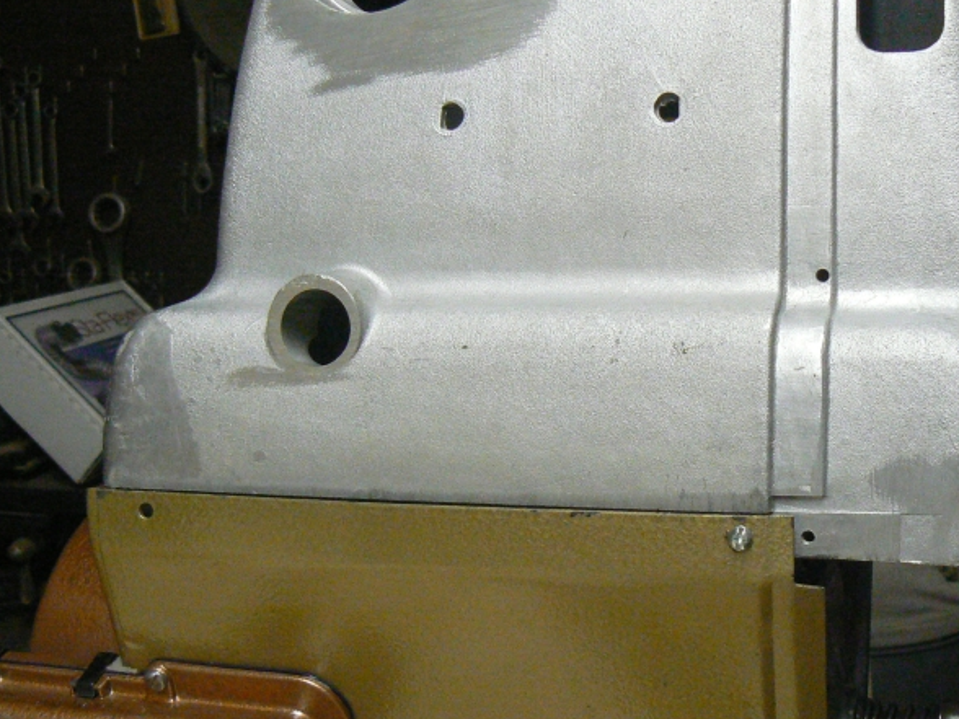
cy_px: 355
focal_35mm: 49
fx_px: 1357
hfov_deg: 38.8
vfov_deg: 29.7
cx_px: 572
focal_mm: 6
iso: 400
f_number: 2.8
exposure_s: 1/40
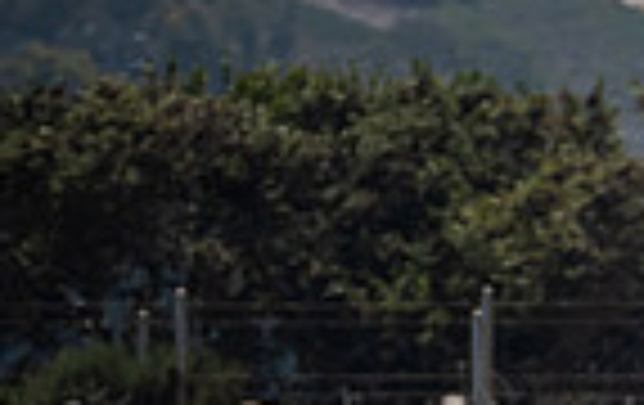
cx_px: 1769
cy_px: 899
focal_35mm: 1572
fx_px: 27645
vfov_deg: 0.8
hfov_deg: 1.3
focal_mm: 280
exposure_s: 1/1250
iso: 320
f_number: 8
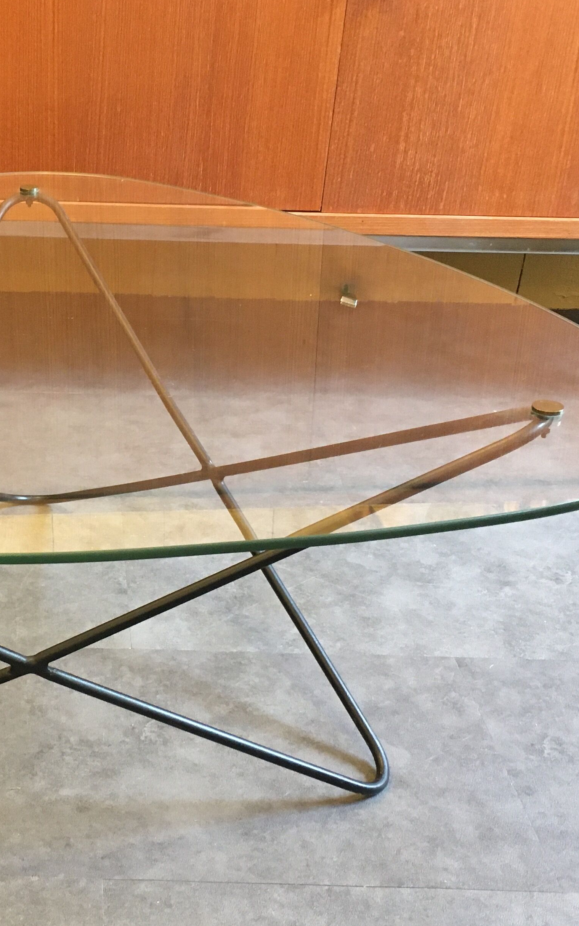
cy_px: 519
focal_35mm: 51
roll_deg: -1.0
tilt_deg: -28.0
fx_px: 1287
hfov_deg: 24.5
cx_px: 47
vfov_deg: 39.5
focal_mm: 4.15
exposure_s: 1/33
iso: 200
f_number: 2.2
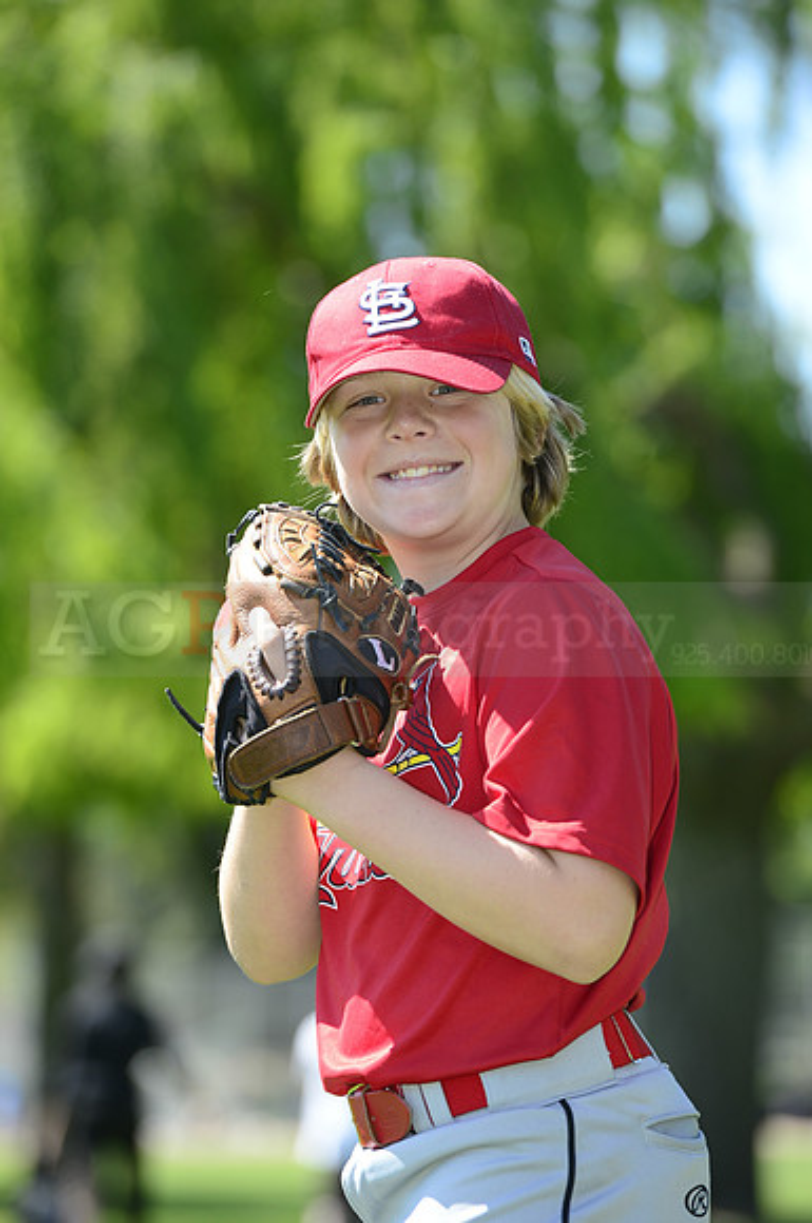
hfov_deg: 6.8
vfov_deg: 10.3
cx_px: 406
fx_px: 6786
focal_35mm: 200
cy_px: 612
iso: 200
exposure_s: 1/400
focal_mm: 200
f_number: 5.6
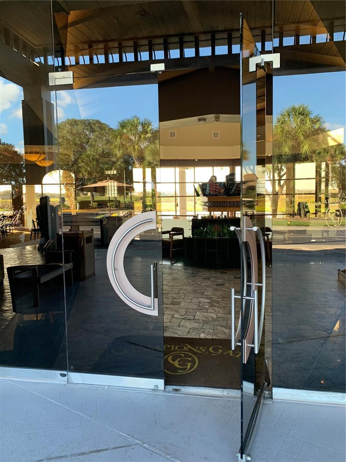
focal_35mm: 26
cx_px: 173
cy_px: 231
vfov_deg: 67.3
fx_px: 347
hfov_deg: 53.1
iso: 100
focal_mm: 4.25
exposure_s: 1/121
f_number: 1.8
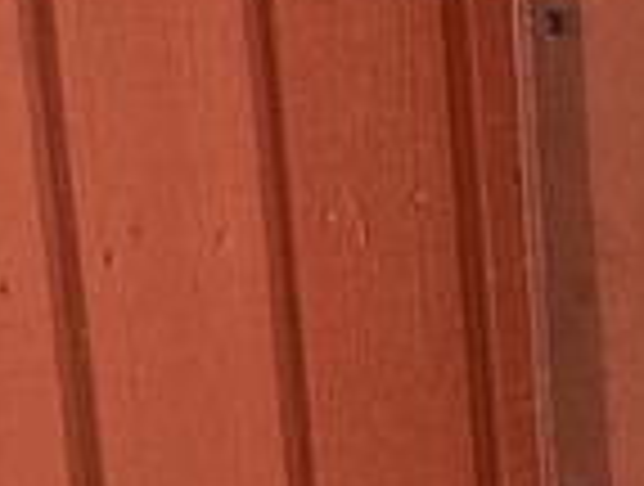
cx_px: 1063
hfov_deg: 10.8
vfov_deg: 8.5
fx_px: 3245
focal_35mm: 174
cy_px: 544
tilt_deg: -17.2
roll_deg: +1.2
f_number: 1.8
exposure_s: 1/467
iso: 32
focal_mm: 4.25
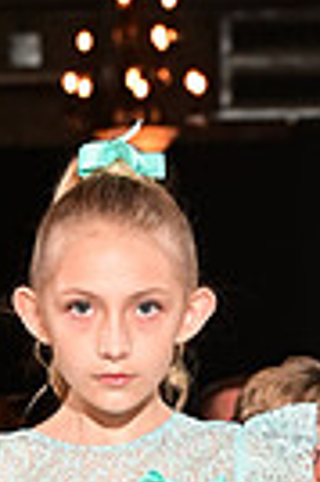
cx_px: 126
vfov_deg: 5.1
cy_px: 1025
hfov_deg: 3.5
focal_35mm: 397
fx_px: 5307
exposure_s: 1/125
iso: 1000
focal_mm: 92
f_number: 6.3
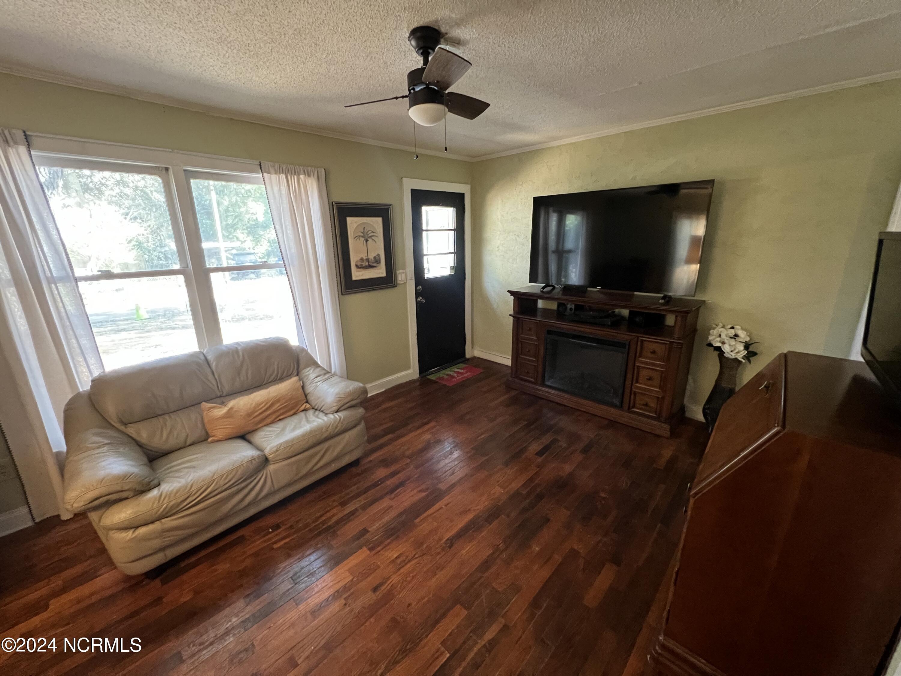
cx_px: 450
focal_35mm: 13
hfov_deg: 106.2
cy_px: 338
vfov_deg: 89.9
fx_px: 338
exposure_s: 1/41
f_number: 1.8
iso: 640
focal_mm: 1.57
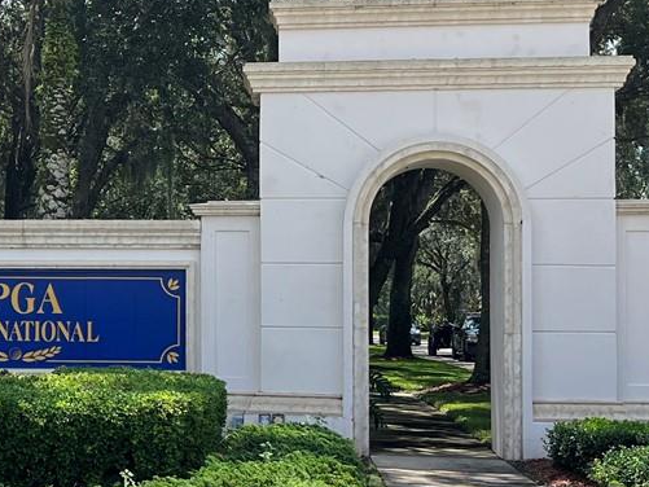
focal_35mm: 83
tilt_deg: +2.1
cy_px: 241
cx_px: 25
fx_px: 1557
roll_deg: -0.4
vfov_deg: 17.8
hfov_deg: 22.8
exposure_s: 1/1458
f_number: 1.6
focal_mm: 5.1
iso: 50
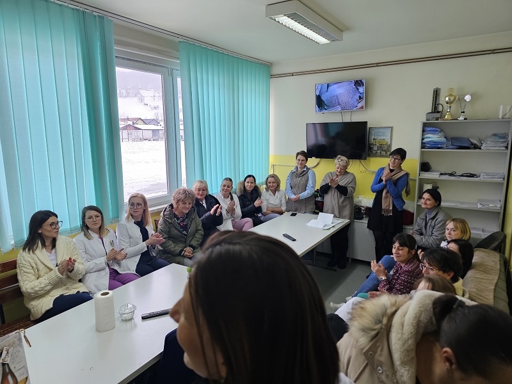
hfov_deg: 73.9
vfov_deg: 58.9
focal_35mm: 23
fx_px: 340
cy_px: 192
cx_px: 256
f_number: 1.7
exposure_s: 1/100
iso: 250
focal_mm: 6.3
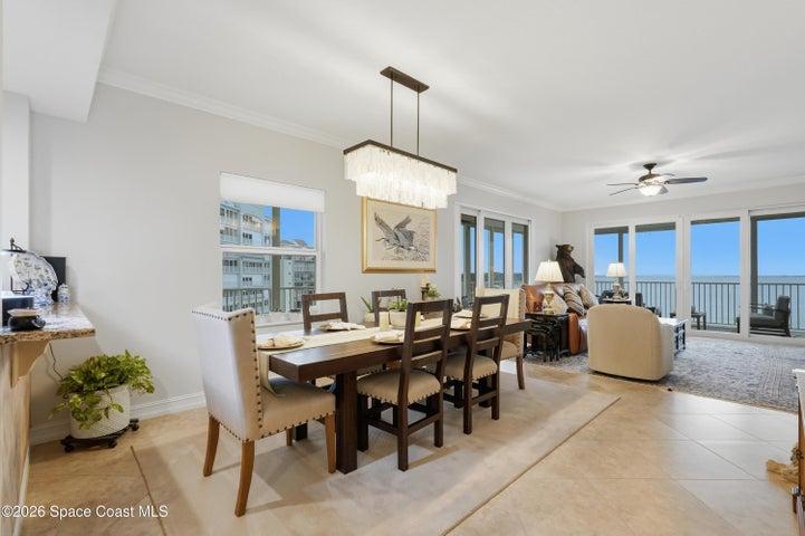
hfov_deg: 95.0
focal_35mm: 16
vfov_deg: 72.0
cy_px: 268
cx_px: 402
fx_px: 369
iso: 3200
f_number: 8
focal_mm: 16.5
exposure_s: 1/1250
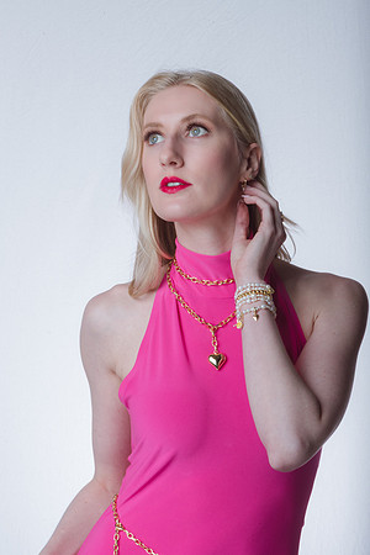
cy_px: 278
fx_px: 1619
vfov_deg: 19.5
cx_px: 185
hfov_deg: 13.0
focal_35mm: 105
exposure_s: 1/250
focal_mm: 105
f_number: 32
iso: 400
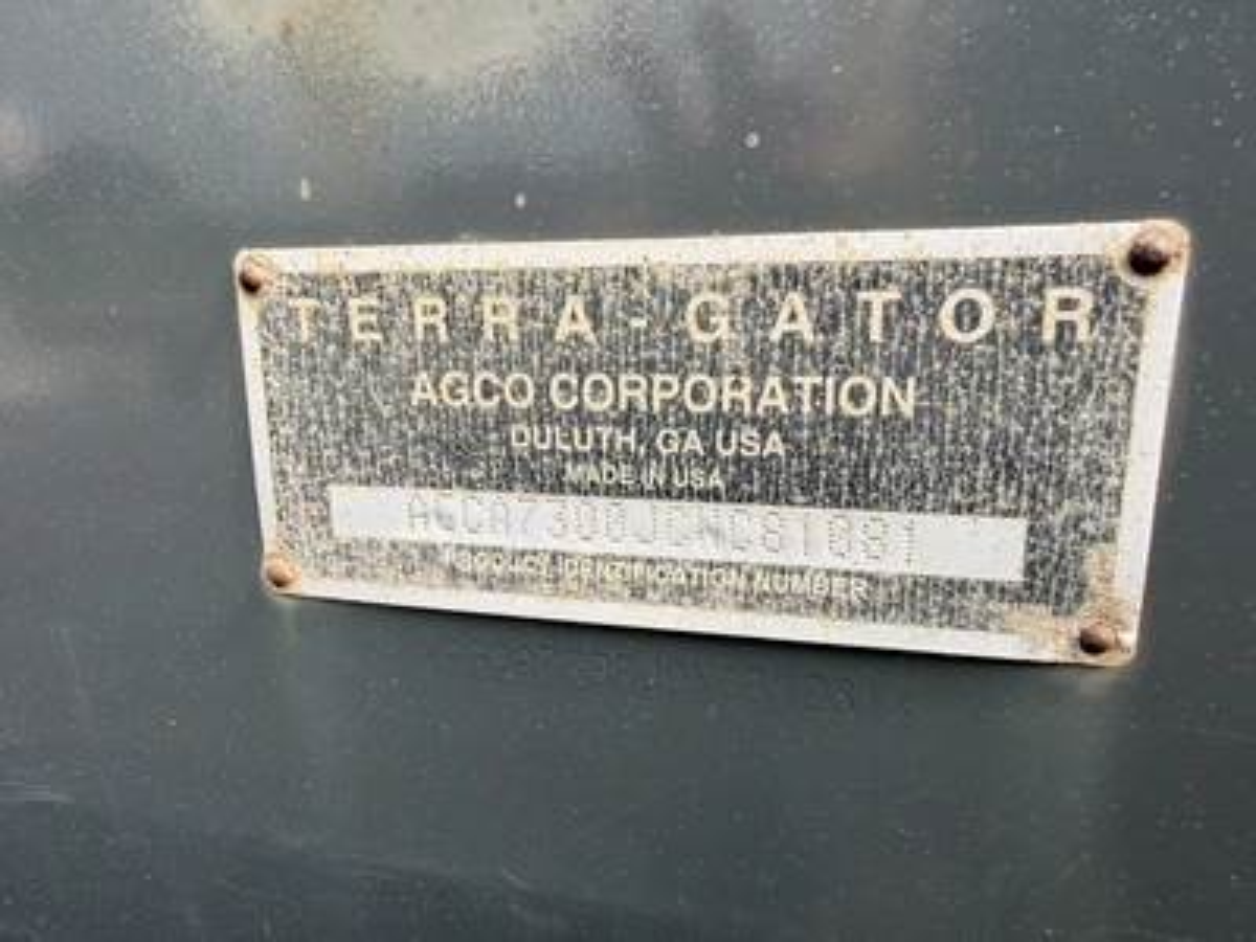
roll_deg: +2.7
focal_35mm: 24
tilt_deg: -12.9
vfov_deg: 56.8
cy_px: 471
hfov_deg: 71.6
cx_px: 628
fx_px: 871
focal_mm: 2.22
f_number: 2.2
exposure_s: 1/507
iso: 40
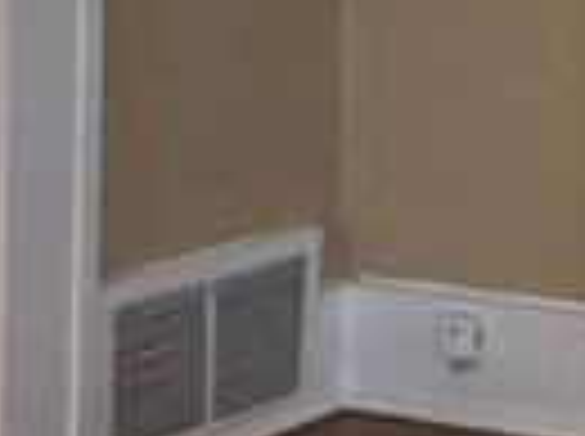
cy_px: -548
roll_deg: -1.0
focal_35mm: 205
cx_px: 1476
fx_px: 3458
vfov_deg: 6.9
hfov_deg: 8.7
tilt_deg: -0.8
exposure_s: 1/120
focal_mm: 5.96
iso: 125
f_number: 1.6
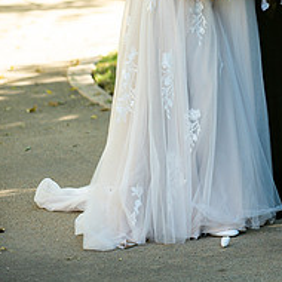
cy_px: 3
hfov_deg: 7.3
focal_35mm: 241
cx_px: 206
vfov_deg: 7.2
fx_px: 2221
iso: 400
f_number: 2.8
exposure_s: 1/1250
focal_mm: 120
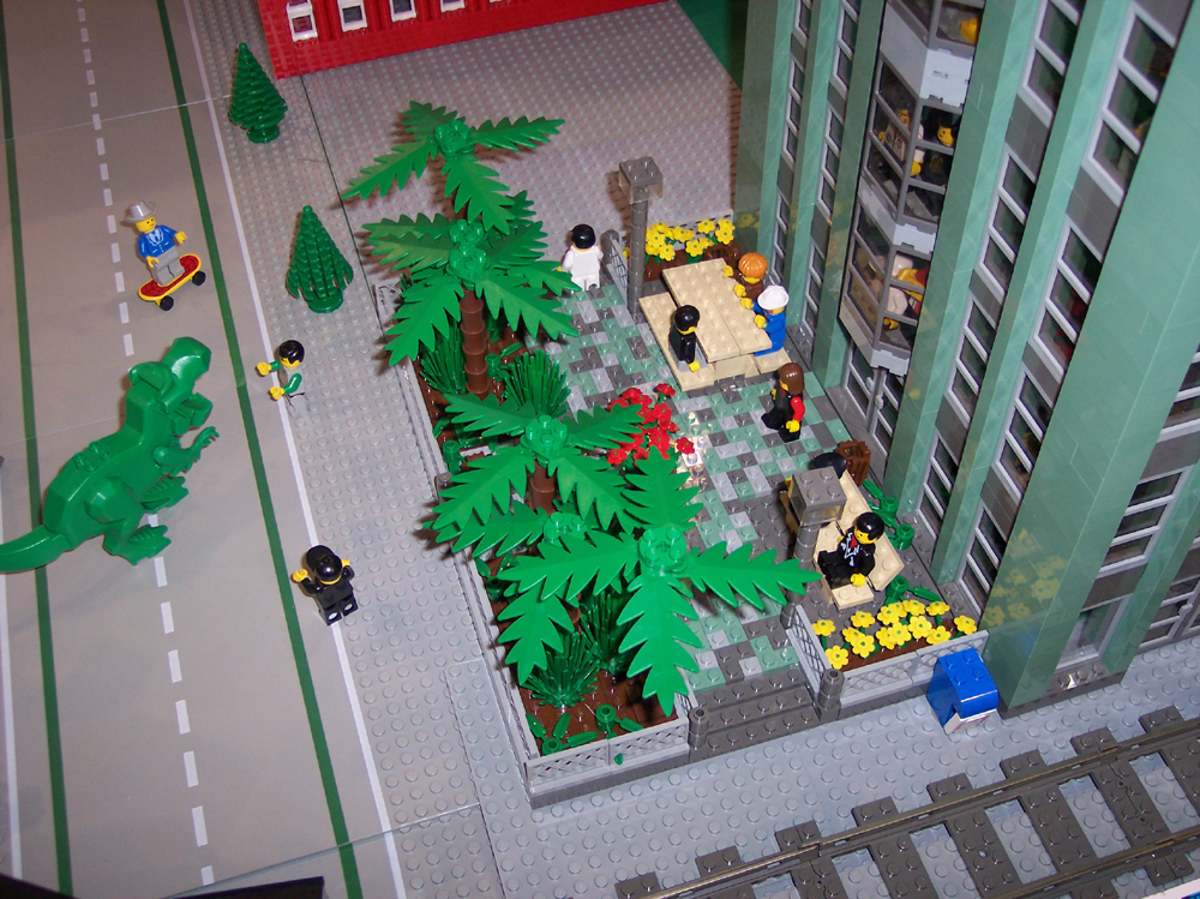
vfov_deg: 37.7
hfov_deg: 49.0
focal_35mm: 38
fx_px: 1317
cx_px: 600
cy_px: 450
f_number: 2.8
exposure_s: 1/30
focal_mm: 8
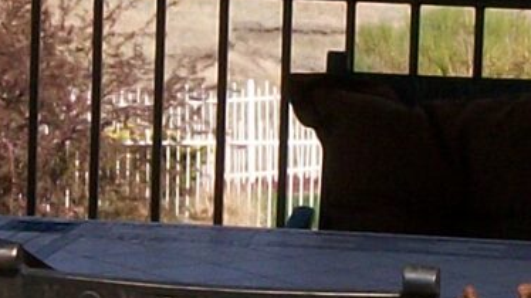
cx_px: 213
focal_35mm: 261
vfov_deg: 4.6
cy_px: 193
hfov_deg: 8.3
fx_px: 3673
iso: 80
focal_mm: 6.3
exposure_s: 1/400
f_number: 5.6
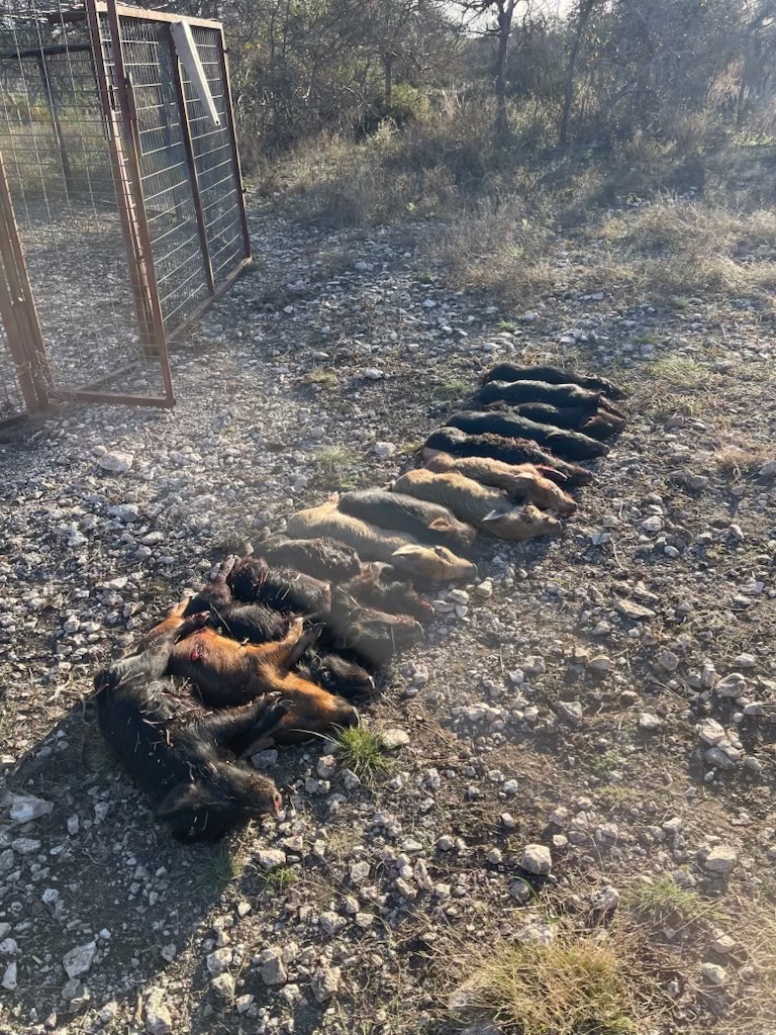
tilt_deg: -31.2
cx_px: 388
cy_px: 518
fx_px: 747
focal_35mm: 25
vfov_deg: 69.4
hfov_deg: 54.9
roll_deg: +0.9
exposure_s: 1/831
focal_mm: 5.1
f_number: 1.6
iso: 32
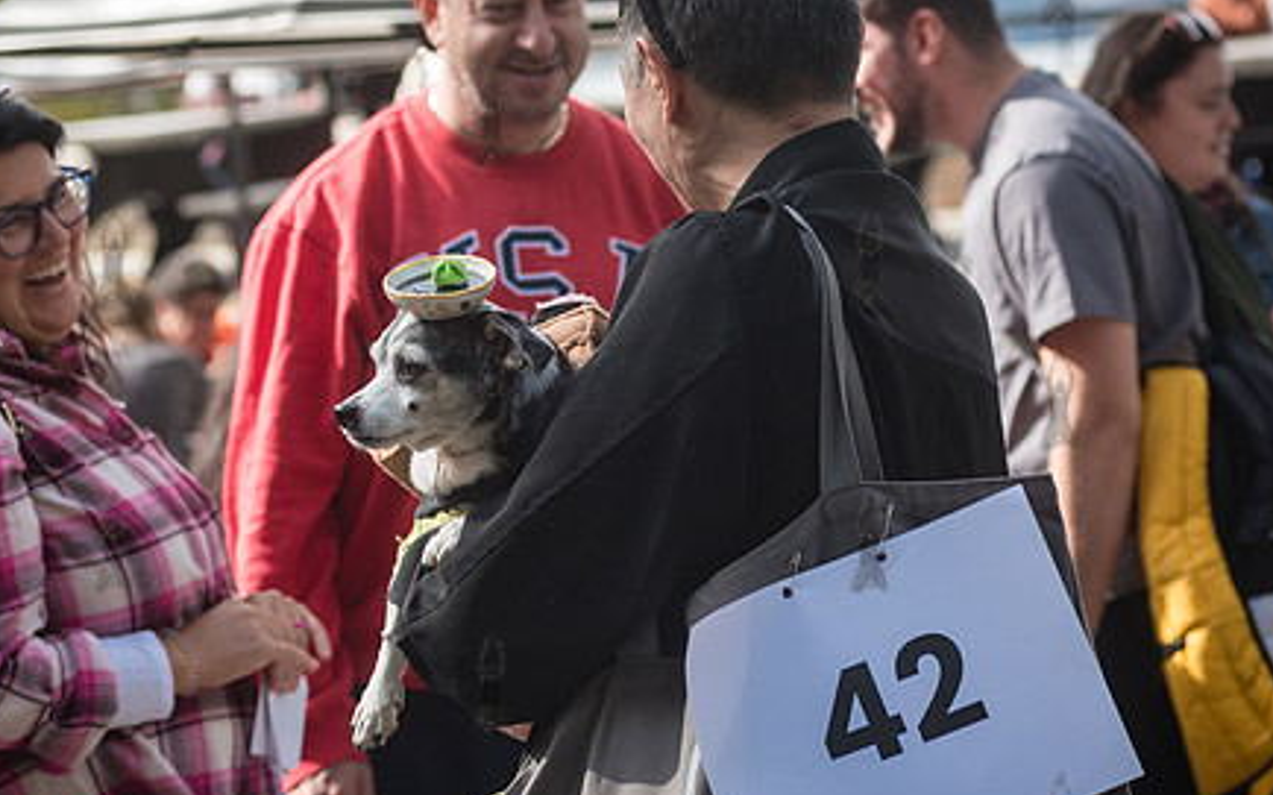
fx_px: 3781
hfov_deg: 19.1
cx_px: 490
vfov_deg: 12.0
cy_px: 398
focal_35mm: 109
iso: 1000
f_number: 4.5
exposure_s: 1/1600
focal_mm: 80
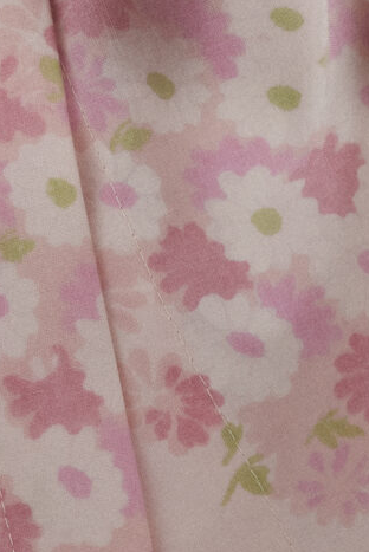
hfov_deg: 2.4
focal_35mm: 576
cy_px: -446
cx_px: -385
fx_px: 8842
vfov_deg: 3.6
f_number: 11
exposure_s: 1/160
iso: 200
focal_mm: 105
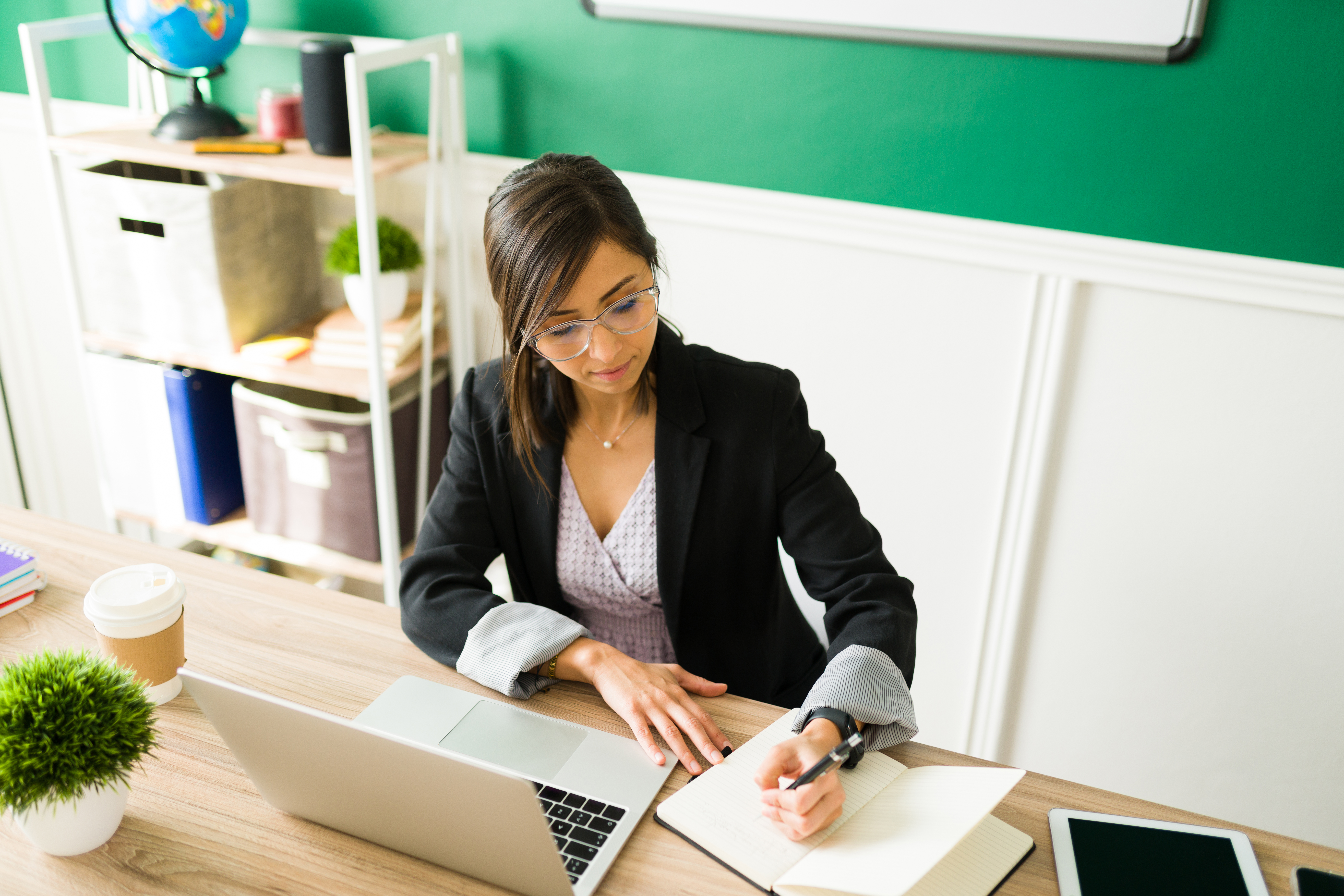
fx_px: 1307
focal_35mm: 35
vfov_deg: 37.9
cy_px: 448
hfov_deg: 54.4
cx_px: 672
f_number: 1.8
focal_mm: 35
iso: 400
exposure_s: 1/160
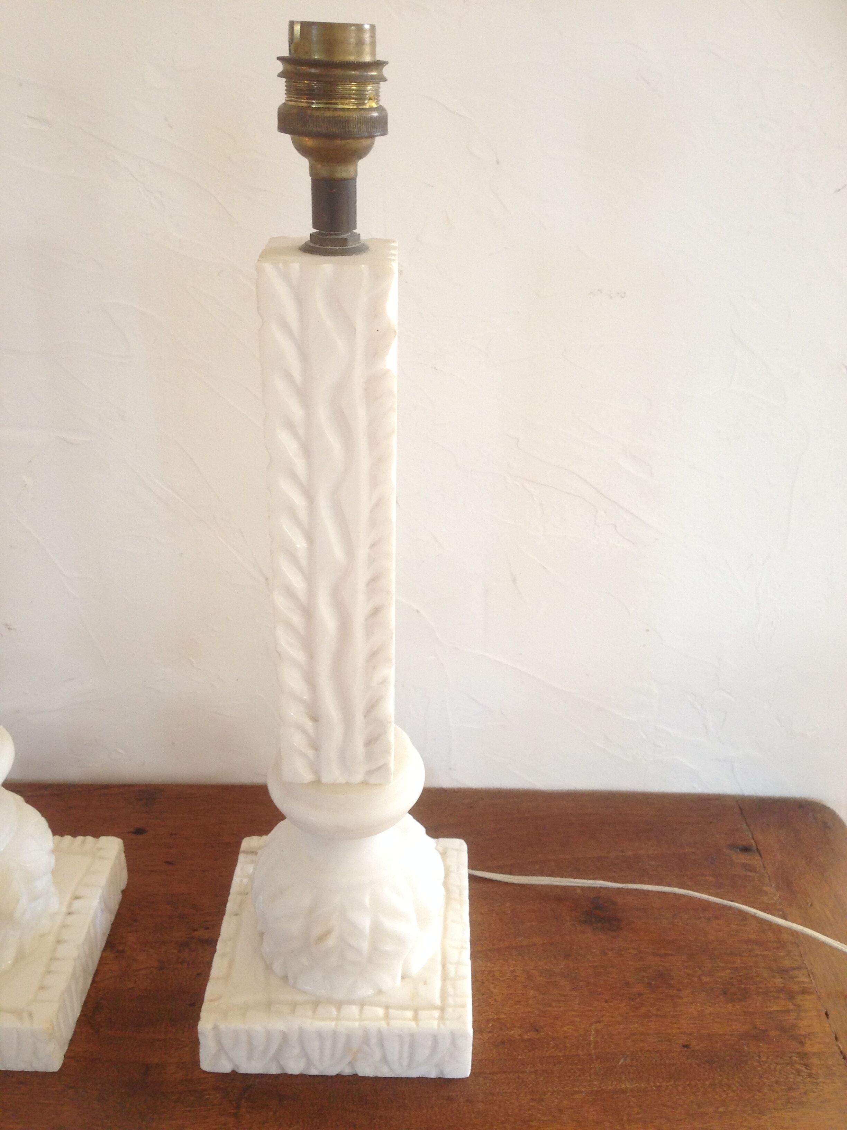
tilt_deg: -24.4
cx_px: 424
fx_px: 1077
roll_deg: -3.3
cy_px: 565
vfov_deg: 55.4
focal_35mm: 33
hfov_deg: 42.9
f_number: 2.4
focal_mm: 4.12
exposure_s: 1/20
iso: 125
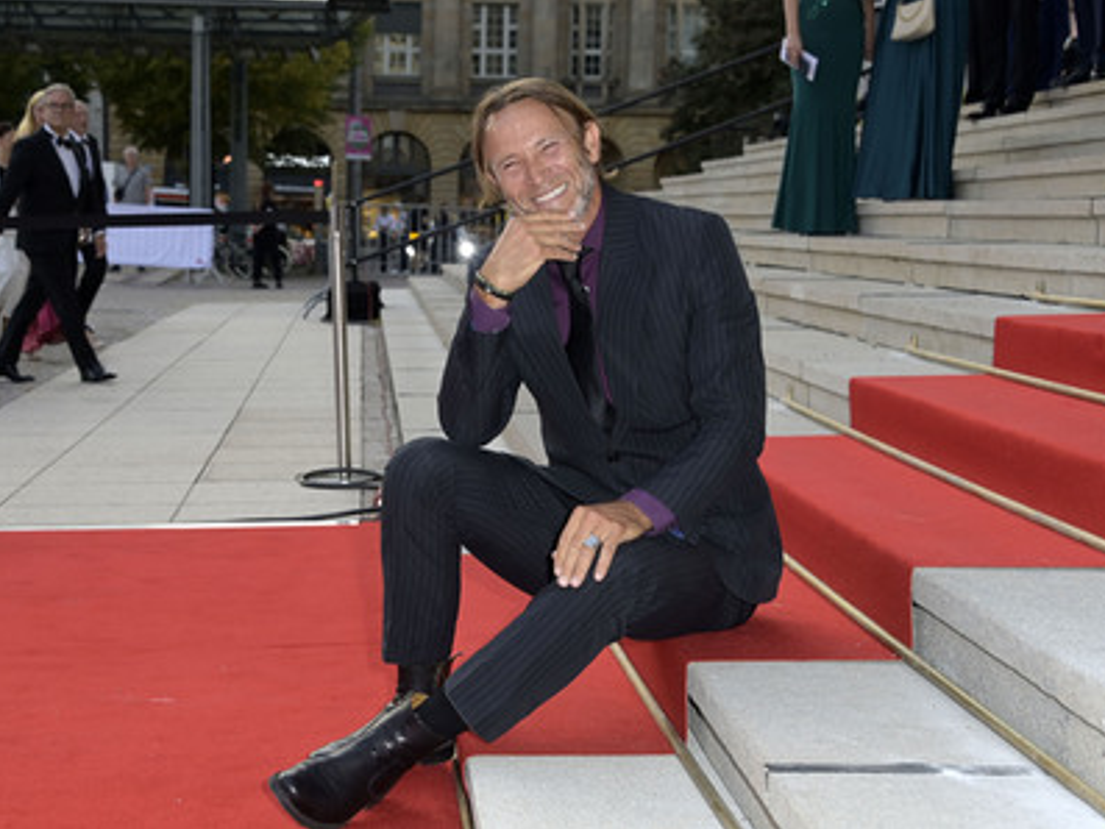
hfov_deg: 32.2
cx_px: 505
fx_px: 1916
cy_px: 414
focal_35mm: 60
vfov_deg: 24.4
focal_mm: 55
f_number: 6.3
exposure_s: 1/250
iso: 800
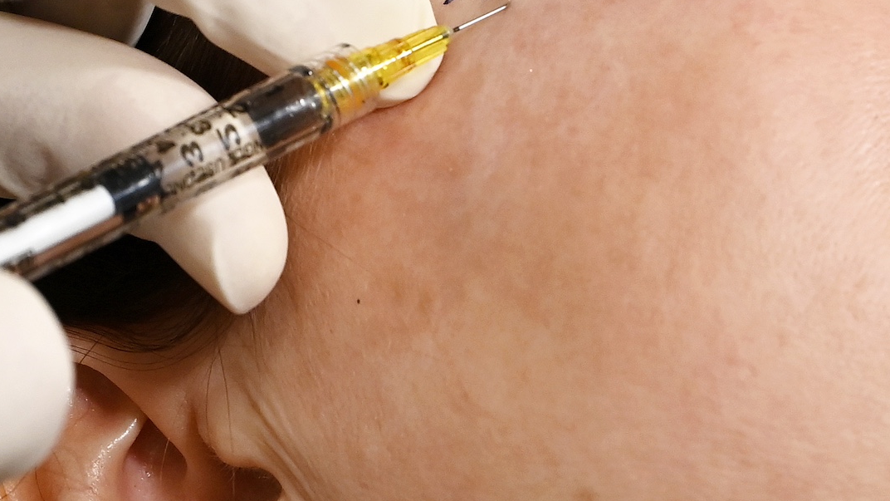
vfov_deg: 2.2
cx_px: 493
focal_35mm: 552
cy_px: -96
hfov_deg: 3.9
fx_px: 13027
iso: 1600
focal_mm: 170
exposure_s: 1/250
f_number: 6.3
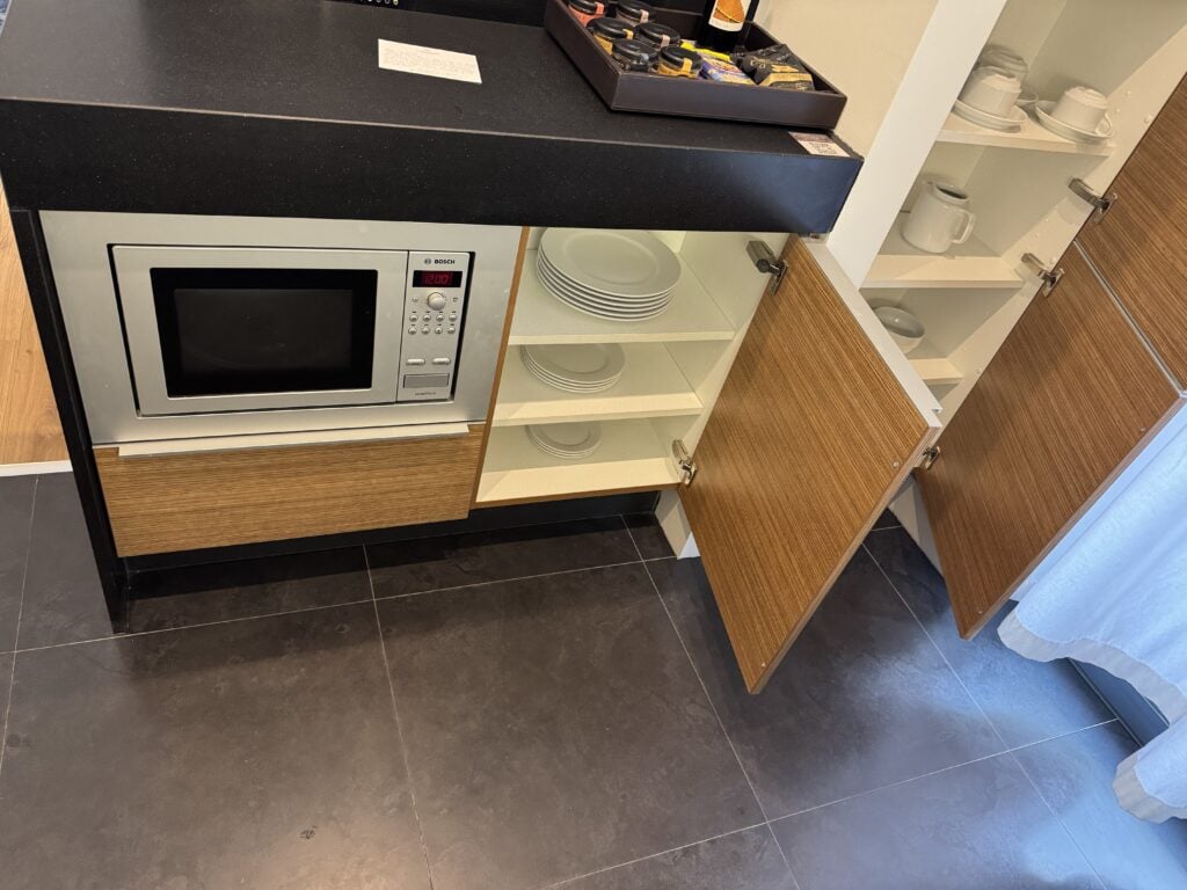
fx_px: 823
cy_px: 445
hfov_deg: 71.6
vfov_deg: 56.8
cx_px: 594
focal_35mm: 24
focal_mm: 6.76
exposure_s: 1/50
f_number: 1.78
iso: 640
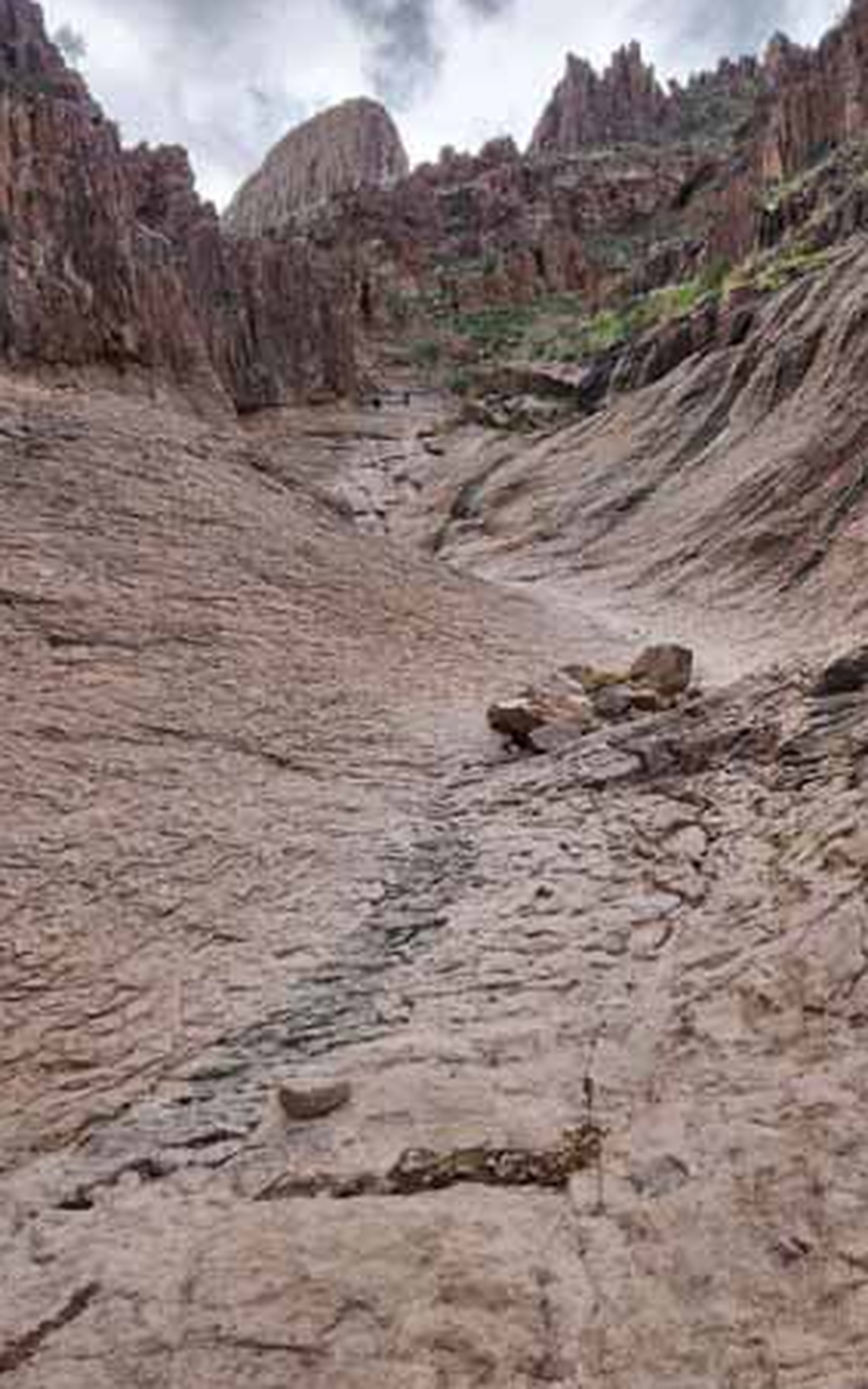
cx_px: 469
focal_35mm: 27
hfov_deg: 46.0
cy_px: 665
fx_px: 1022
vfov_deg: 68.4
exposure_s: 1/800
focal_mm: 5.4
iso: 20
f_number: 1.8
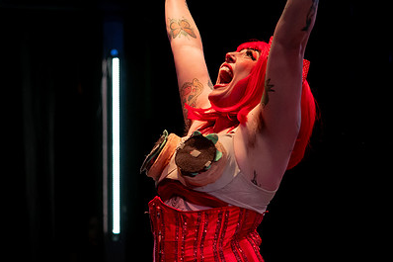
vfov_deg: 8.6
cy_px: 86
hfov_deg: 12.8
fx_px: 1746
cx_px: 125
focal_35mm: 160
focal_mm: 95
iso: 4000
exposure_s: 1/320
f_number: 4
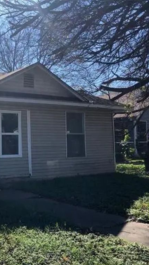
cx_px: -7
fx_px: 288
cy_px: 133
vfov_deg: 49.4
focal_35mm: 41
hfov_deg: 27.1
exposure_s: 1/1517
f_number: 1.8
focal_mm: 4
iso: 20
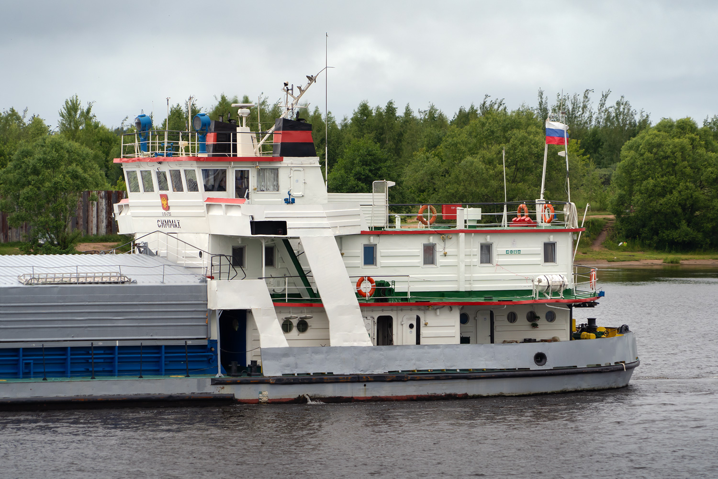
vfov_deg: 6.8
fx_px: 4009
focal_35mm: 201
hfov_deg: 10.2
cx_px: 359
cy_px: 240
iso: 400
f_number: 7.1
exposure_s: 1/400
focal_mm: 201
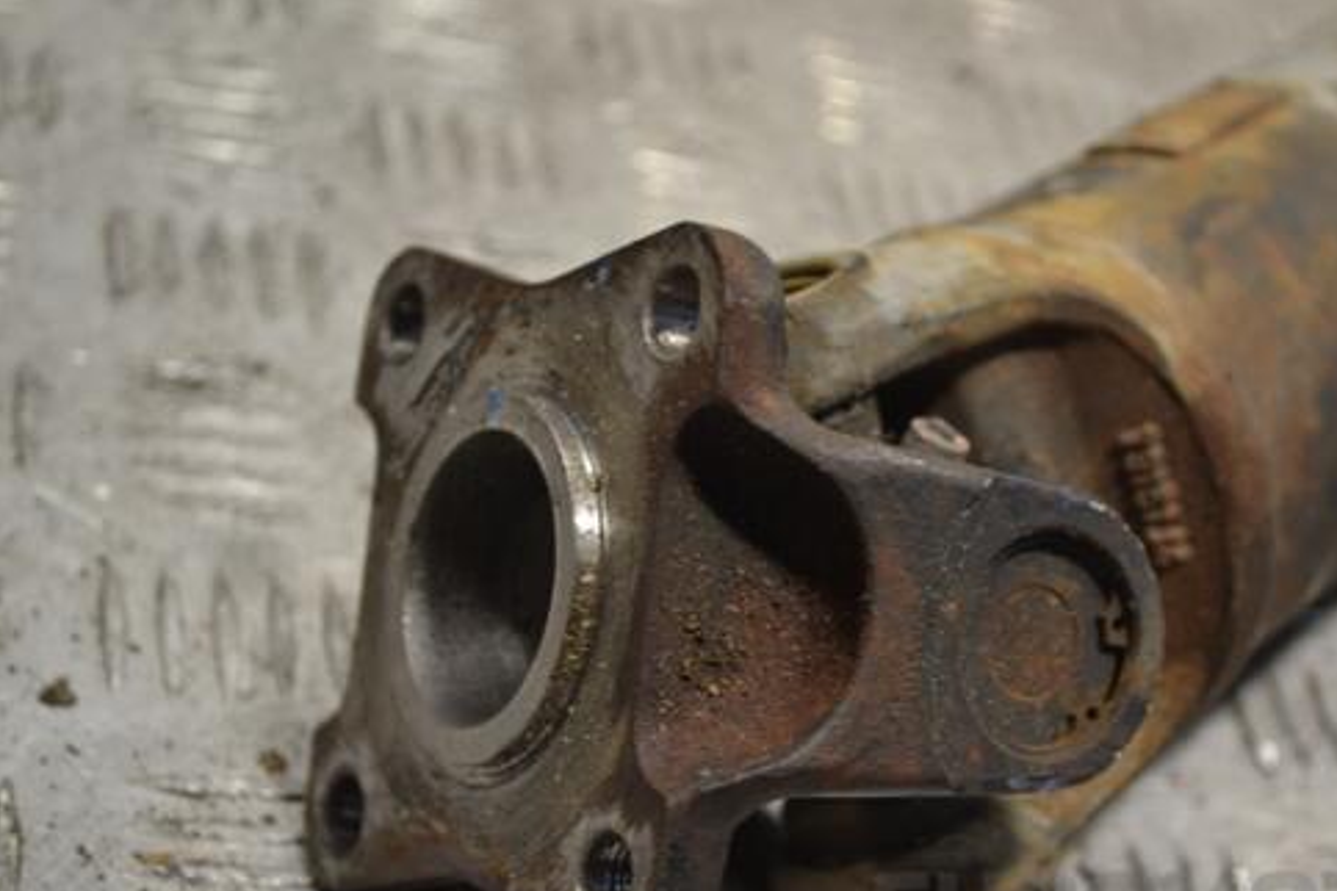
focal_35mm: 82
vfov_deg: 16.6
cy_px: 545
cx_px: 822
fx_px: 3045
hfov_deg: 24.7
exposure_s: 1/60
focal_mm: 44
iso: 400
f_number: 5.3
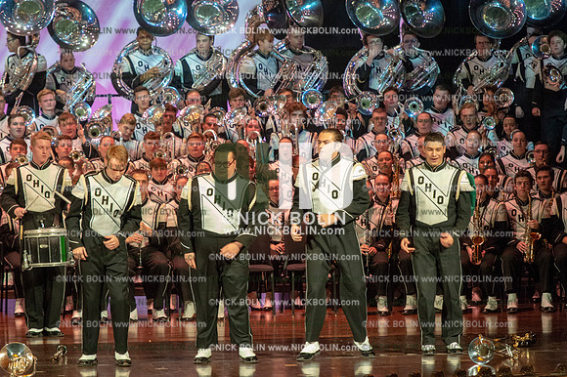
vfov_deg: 6.0
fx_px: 3620
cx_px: 284
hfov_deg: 9.0
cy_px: 188
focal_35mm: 230
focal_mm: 230
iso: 8000
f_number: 5.6
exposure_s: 1/200
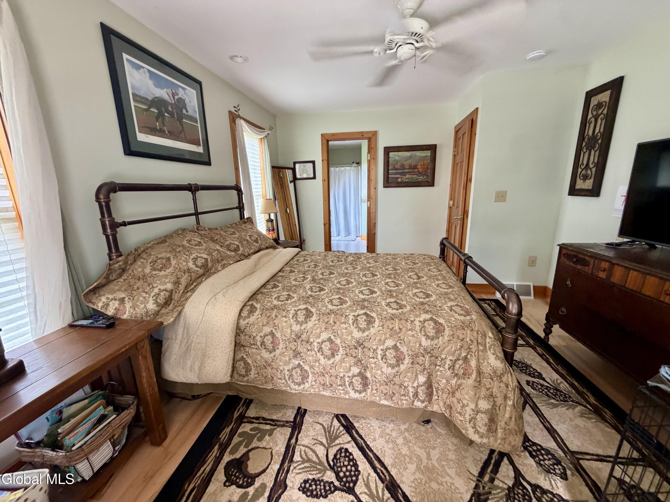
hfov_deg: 102.1
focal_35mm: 14
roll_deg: +1.2
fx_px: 271
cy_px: 251
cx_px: 335
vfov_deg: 85.7
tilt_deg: -13.4
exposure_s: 1/79
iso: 320
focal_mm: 2.22
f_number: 2.2
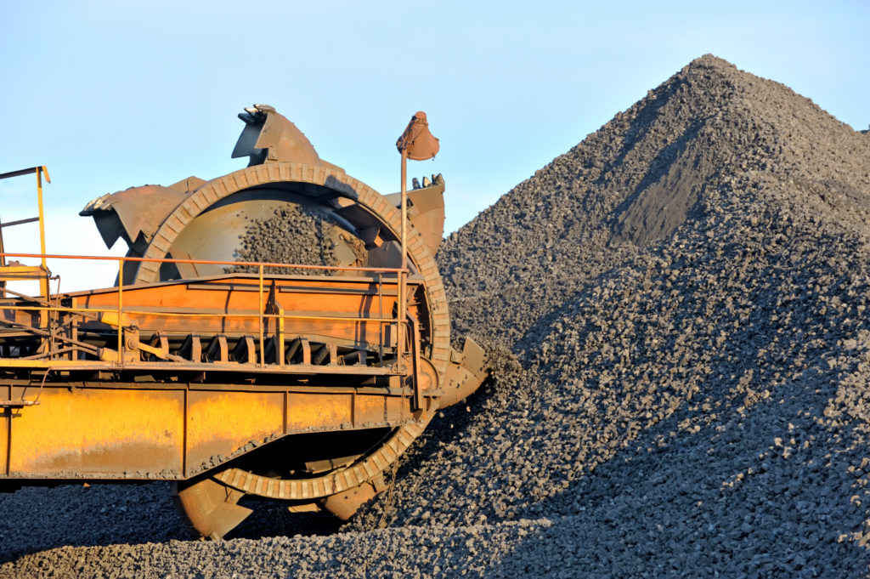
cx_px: 435
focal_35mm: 170
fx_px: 4105
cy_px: 290
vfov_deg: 8.1
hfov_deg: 12.1
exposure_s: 1/320
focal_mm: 170
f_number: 9
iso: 1000
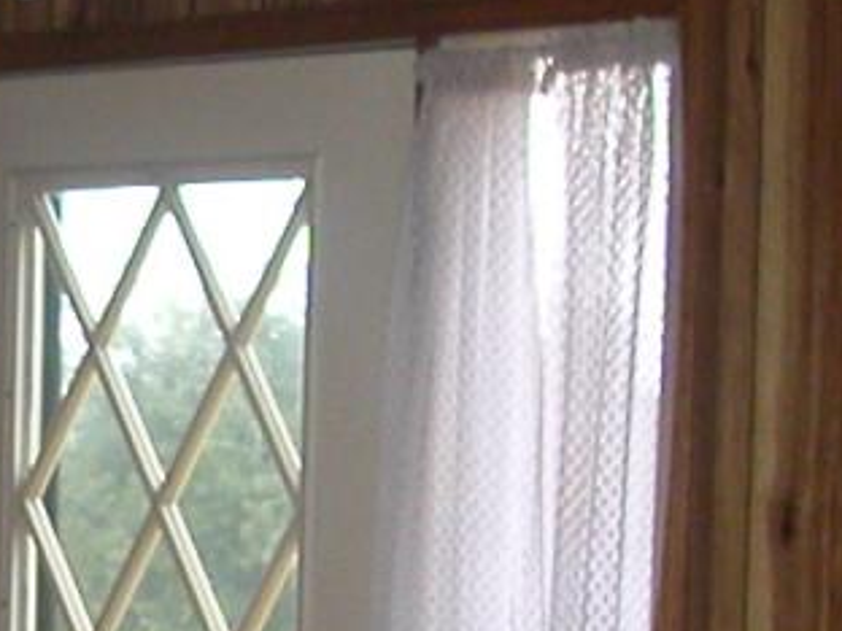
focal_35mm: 152
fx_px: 3697
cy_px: 1046
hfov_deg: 12.6
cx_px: -256
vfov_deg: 9.4
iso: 200
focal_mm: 5.6
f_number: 2.7
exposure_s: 1/59.9
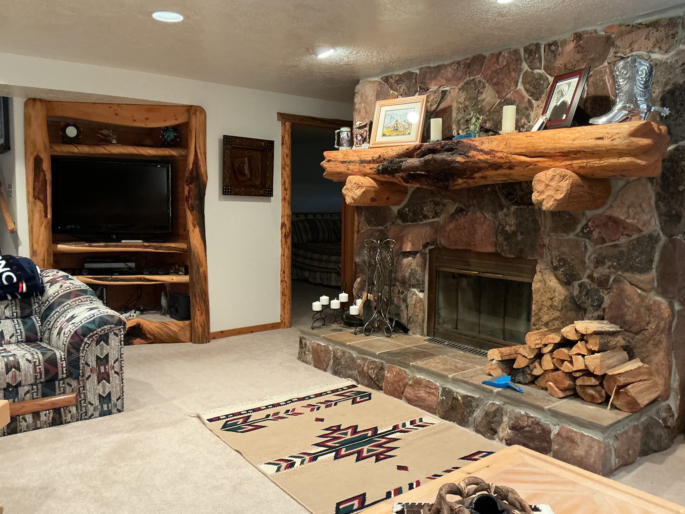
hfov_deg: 61.7
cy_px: 257
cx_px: 342
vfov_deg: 48.2
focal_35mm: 29
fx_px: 574
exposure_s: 1/40
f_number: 1.8
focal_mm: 3
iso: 250
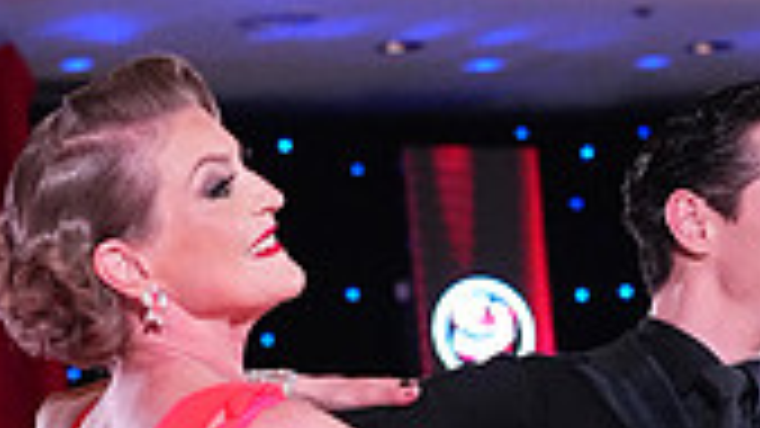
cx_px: 268
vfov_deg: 4.3
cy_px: 906
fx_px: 5581
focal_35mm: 277
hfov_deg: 7.8
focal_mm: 77
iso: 8000
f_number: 4.5
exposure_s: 1/400
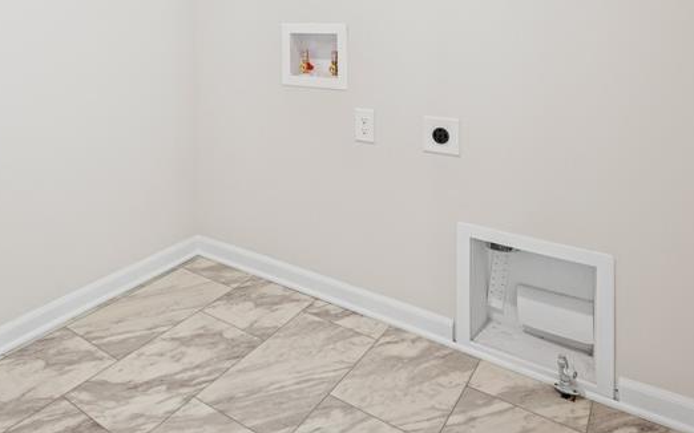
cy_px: 27
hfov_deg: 64.9
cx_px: 235
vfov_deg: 40.4
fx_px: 529
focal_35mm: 28
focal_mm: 14
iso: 100
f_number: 9
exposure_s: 1
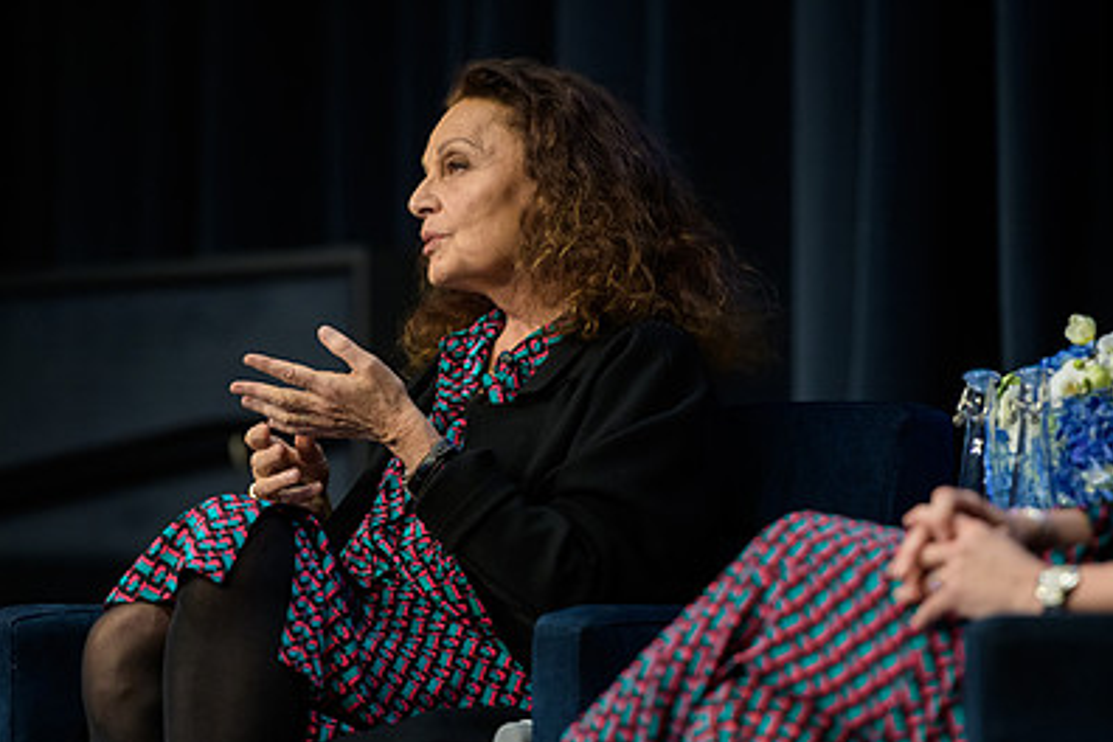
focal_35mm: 293
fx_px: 9058
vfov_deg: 4.7
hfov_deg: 7.0
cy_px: 339
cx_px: 542
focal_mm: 200
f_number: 3.2
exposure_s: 1/200
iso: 1000
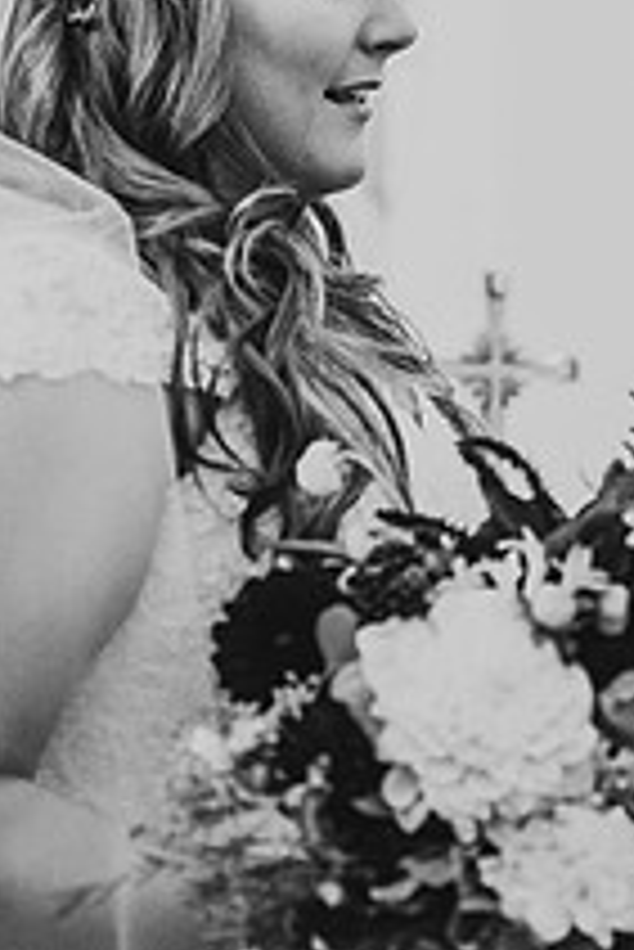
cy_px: 86
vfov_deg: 18.0
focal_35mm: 112
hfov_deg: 12.2
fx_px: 2954
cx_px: 441
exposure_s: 1/800
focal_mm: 35
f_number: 1.8
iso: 1000
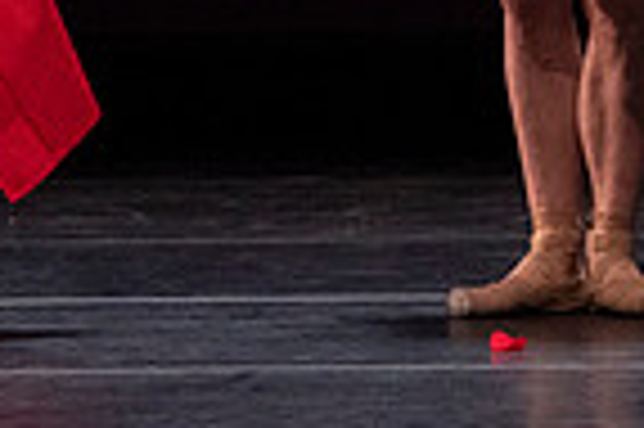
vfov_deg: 0.9
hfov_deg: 1.3
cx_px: 266
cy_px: -417
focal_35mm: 1601
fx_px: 28607
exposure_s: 1/500
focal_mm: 394
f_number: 10
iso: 12800
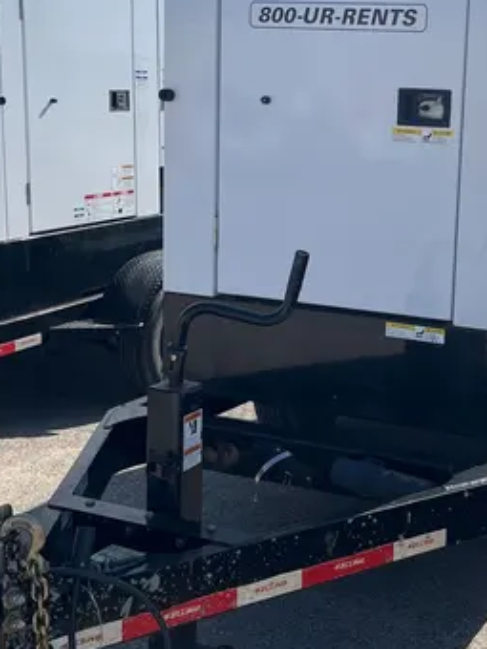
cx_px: 414
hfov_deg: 25.5
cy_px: 283
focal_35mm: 56
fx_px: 1050
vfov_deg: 34.3
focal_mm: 5.1
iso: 50
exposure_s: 1/4651
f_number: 1.6
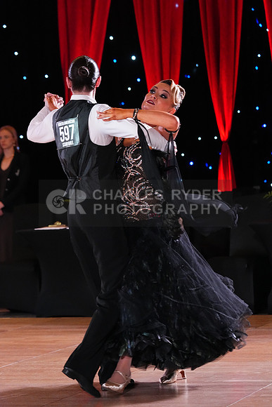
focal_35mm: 141
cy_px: 204
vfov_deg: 14.5
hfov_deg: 9.7
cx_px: 136
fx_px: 1597
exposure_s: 1/400
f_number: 5
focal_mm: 141
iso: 8000
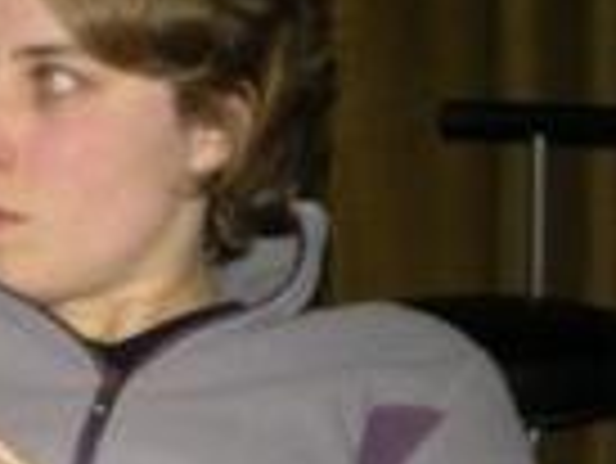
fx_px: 2280
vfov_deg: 11.5
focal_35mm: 128
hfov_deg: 14.3
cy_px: 385
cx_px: -333
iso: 67
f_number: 2.8
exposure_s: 1/60
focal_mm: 5.7
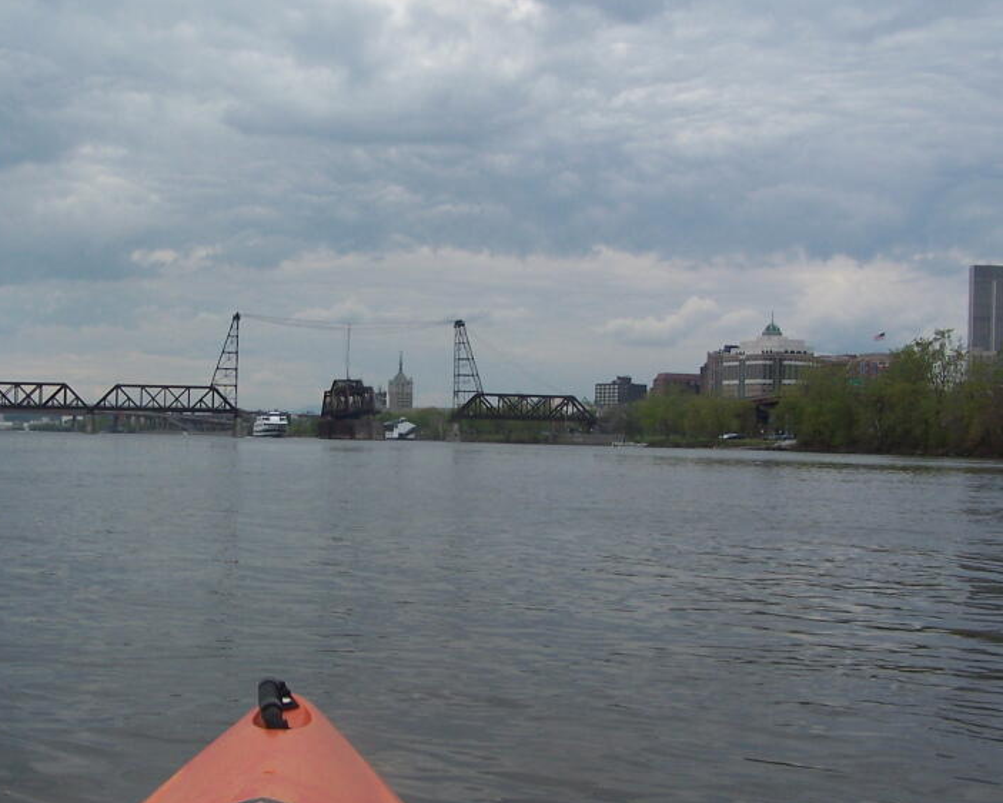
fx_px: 1604
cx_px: 421
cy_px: 442
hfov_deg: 34.7
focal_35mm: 54
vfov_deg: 28.1
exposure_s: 1/800
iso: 80
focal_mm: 6.3
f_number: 4
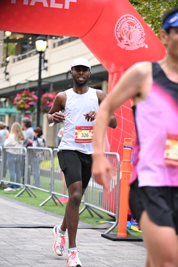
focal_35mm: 99
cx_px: 91
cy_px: 140
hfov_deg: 13.8
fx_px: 734
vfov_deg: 20.6
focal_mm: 93
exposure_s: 1/1600
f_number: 2.8
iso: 1250
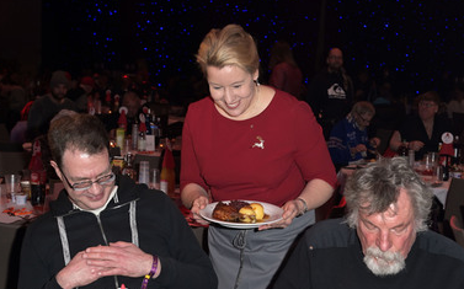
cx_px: 231
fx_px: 771
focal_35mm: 61
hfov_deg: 33.5
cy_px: 177
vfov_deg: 21.2
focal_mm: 50
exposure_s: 1/160
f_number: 5.6
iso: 2500
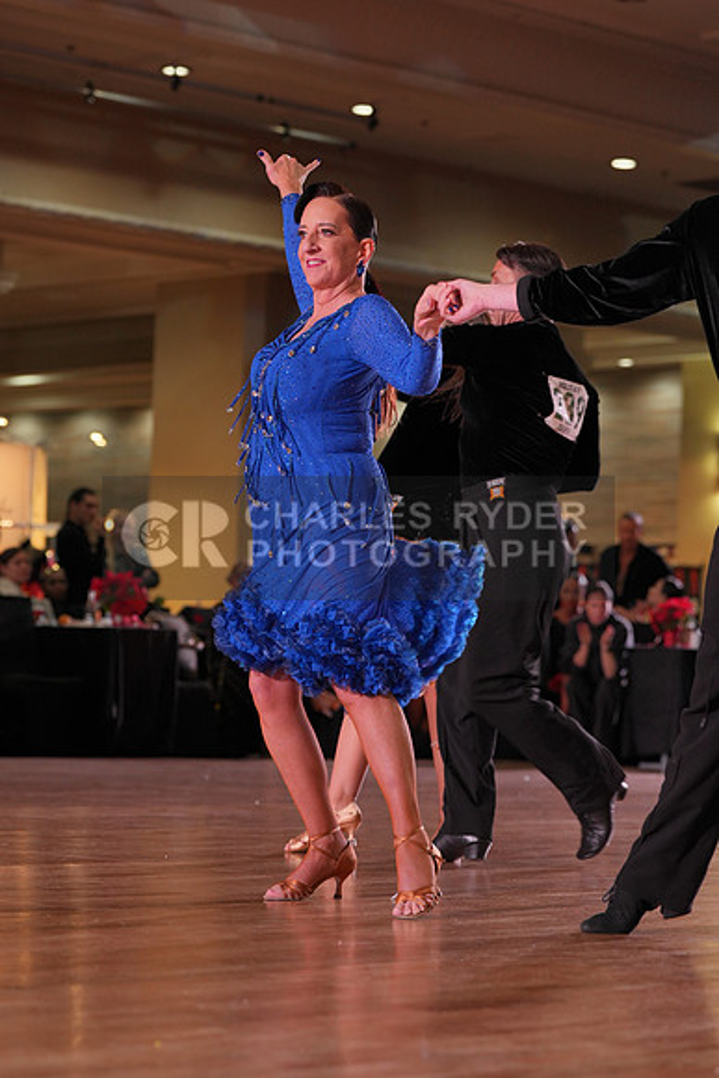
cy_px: 539
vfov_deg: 20.4
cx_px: 360
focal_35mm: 100
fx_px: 2994
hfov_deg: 13.7
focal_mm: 100
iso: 1000
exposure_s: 1/400
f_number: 4
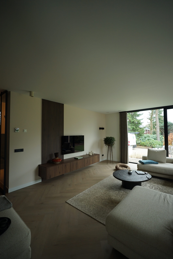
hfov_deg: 73.8
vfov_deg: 96.7
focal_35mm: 16
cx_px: 86
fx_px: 115
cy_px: 130
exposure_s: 1/60
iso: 400
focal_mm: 16
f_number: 2.8
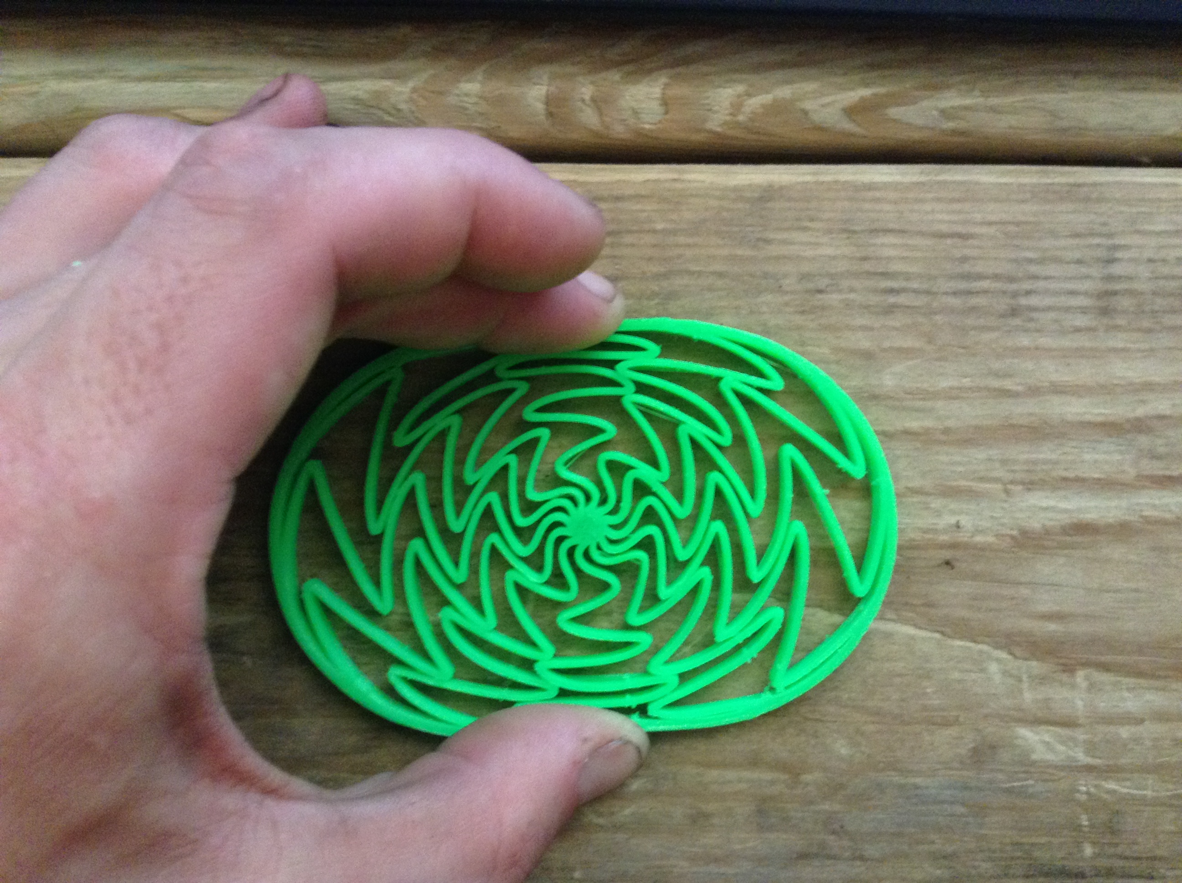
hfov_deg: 55.4
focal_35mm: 33
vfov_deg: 42.8
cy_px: 442
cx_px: 591
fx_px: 1125
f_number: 2.4
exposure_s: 1/15
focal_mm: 3.3
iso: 200
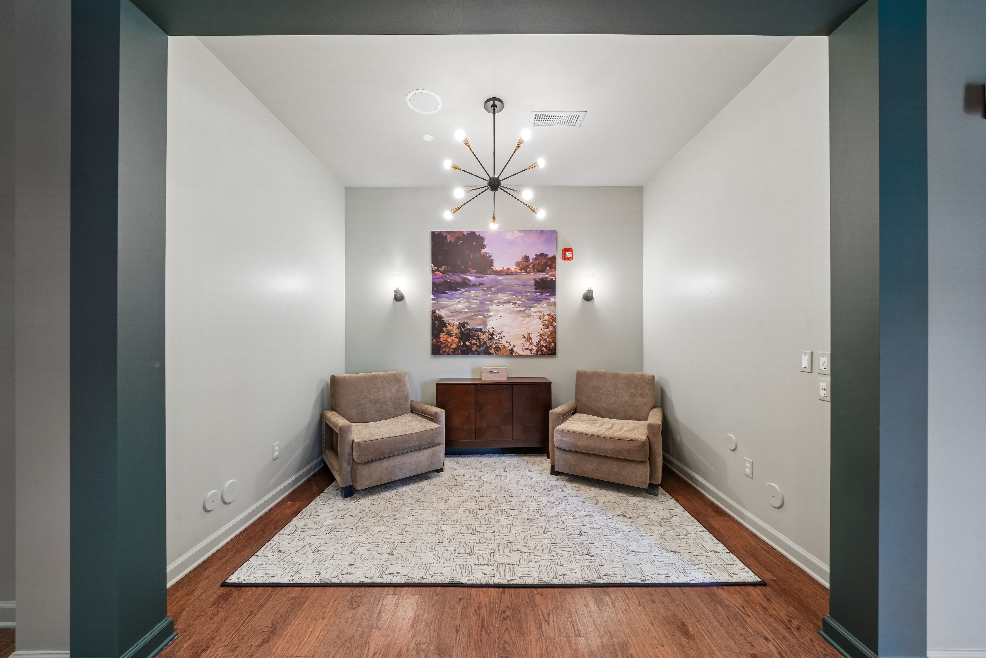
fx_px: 329
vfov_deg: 90.0
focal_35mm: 12
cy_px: 329
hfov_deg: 112.6
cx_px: 493
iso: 100
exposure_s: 1.6
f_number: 11
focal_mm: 12
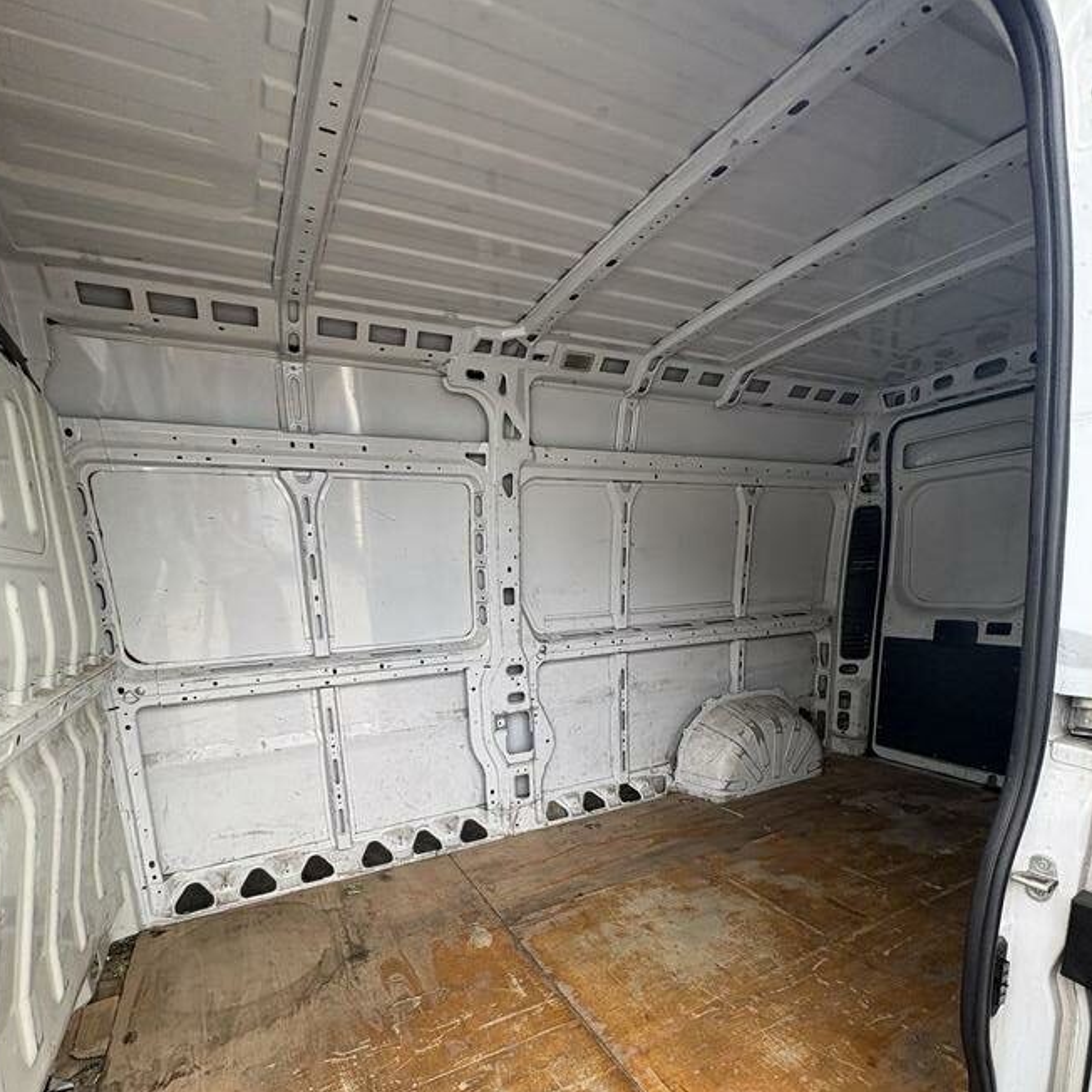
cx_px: 543
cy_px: 695
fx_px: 607
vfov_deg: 82.1
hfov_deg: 84.0
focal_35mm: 17
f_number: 2.2
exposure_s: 1/227
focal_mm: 2.22
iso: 50
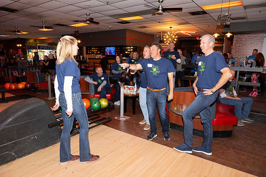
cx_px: 133
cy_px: 88
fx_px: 177
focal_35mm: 24
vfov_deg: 53.2
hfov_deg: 73.7
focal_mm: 24
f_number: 5.6
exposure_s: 1/100
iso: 2000
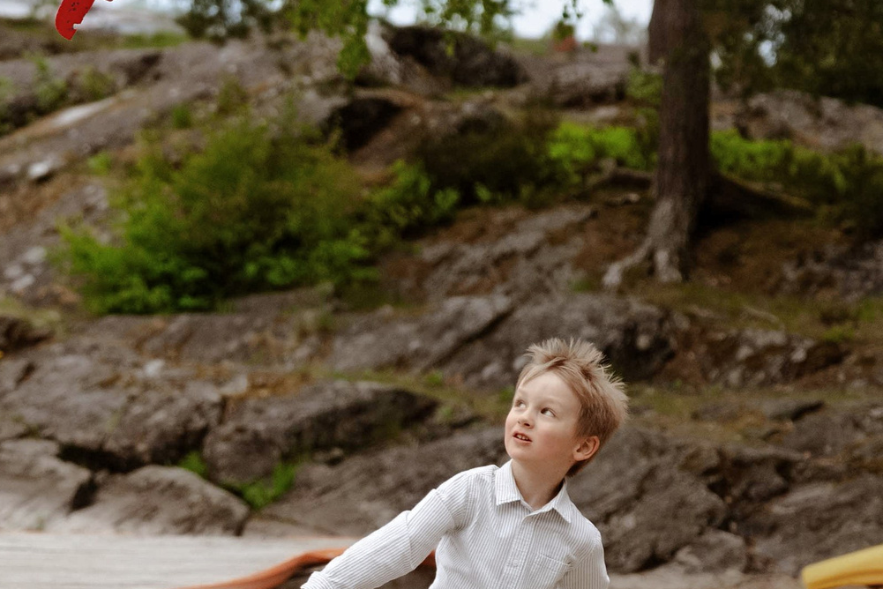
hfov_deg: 11.5
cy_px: 409
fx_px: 4391
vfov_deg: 7.7
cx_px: 495
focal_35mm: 179
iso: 1000
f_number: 2.8
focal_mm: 70
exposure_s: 1/1250
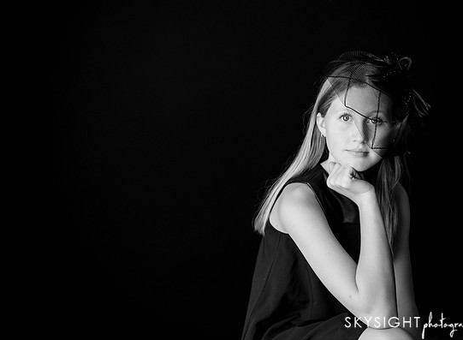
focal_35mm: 48
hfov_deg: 39.8
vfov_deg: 29.9
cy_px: 161
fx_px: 637
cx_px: 272
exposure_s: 1/500
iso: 2000
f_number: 3.5
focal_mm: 42
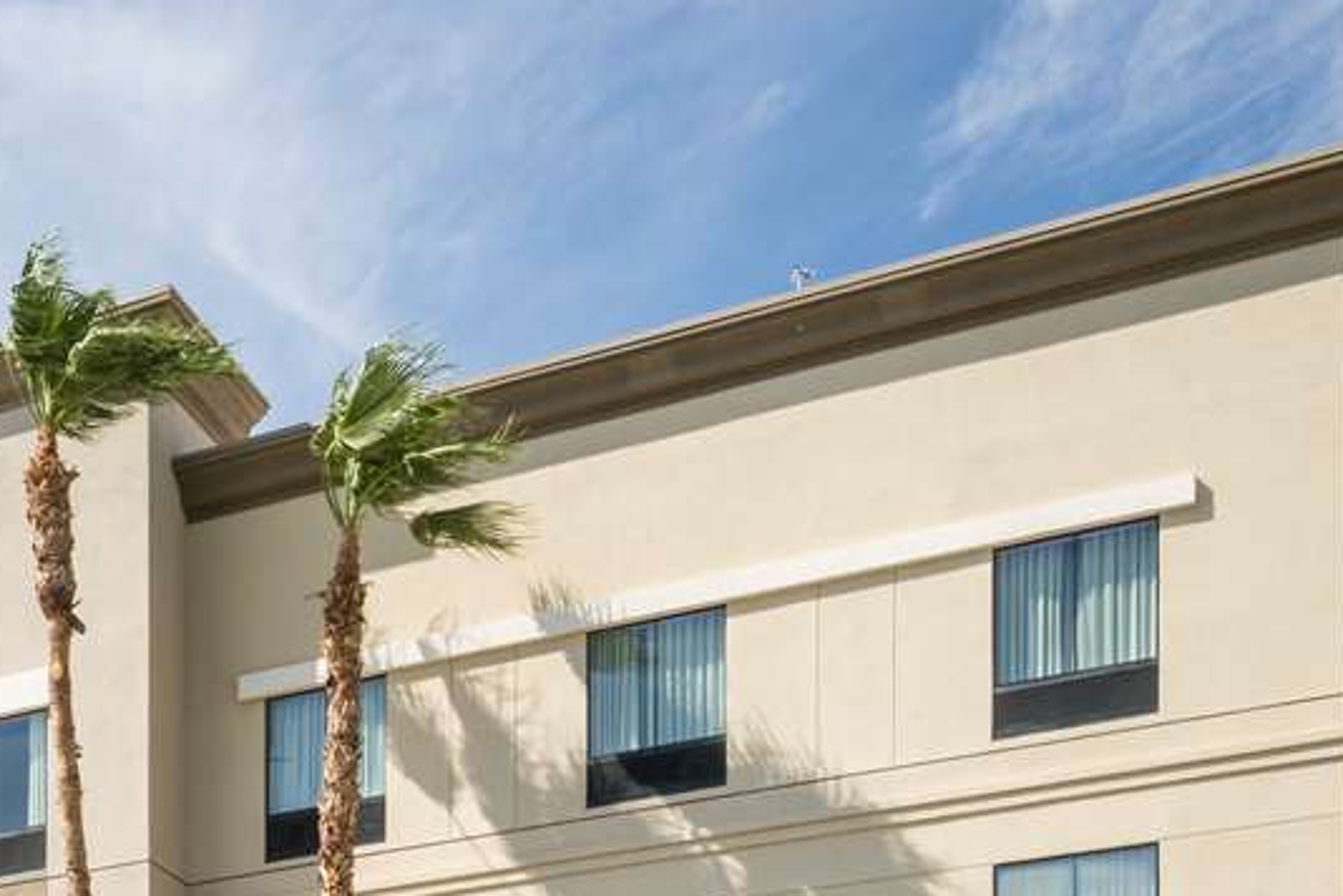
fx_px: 2253
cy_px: 1198
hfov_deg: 28.5
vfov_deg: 20.4
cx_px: -304
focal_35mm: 60
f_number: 16
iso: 64
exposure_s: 1/15
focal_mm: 21.5
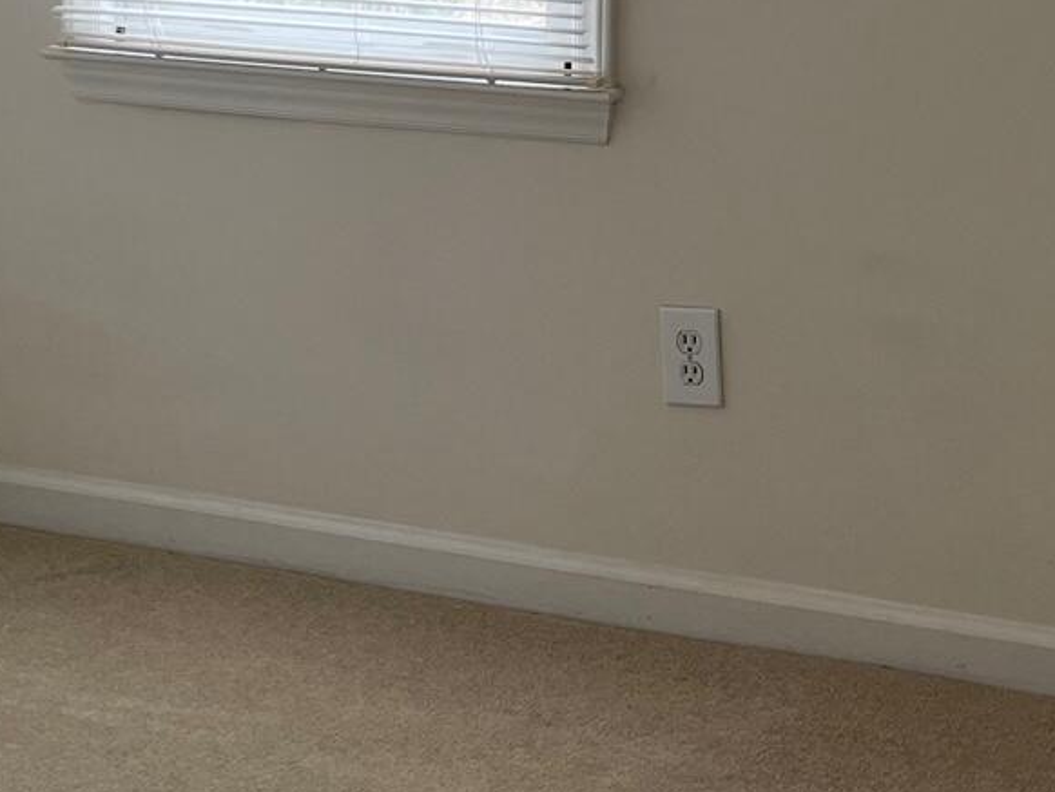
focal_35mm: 90
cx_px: 712
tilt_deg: -2.5
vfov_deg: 15.2
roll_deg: +0.5
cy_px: -381
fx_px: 2744
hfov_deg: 21.7
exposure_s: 1/120
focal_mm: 5.1
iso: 80
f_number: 1.6
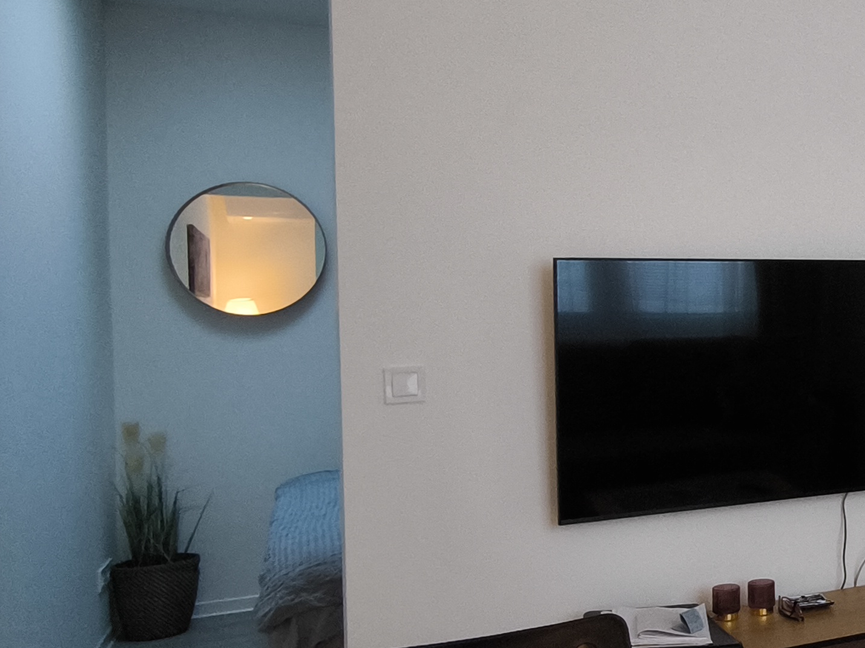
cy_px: 325
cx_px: 949
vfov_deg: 34.3
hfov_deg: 37.6
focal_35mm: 42
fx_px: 1049
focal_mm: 1.91
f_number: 2.2
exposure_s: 1/50
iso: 320
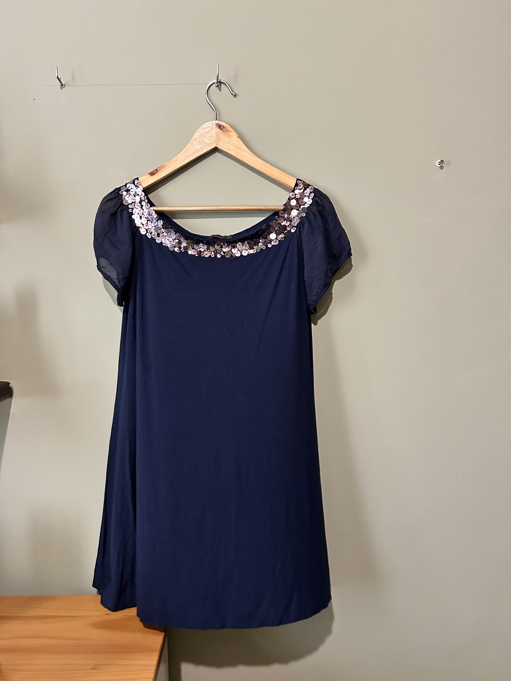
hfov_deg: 53.1
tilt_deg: -8.1
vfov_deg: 67.3
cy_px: 340
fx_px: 512
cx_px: 256
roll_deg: +0.4
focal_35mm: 26
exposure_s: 1/40
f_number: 1.5
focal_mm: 5.7
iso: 500
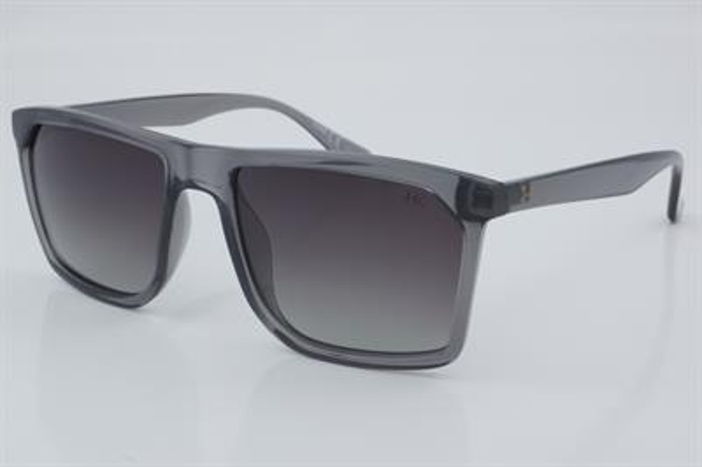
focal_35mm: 68
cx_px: 351
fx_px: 1315
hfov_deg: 29.9
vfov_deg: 20.1
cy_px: 234
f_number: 32
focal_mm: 45
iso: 100
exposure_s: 1/4
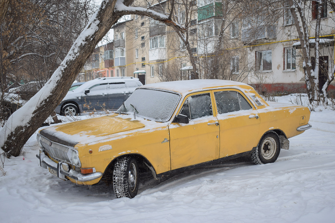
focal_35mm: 40
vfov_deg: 33.0
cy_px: 112
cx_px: 168
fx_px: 377
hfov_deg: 47.9
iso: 400
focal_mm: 27
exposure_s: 1/800
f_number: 6.3
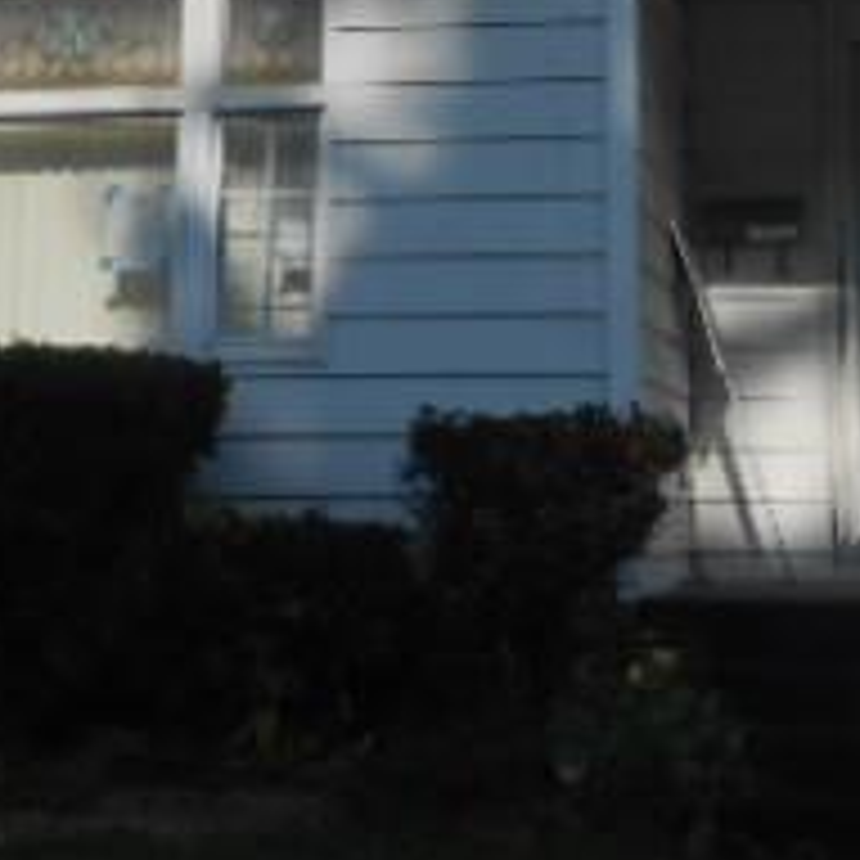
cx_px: 545
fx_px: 2502
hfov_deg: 19.5
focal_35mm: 89
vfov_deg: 18.9
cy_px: -32
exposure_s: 1/1500
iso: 80
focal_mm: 5.3
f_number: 3.8
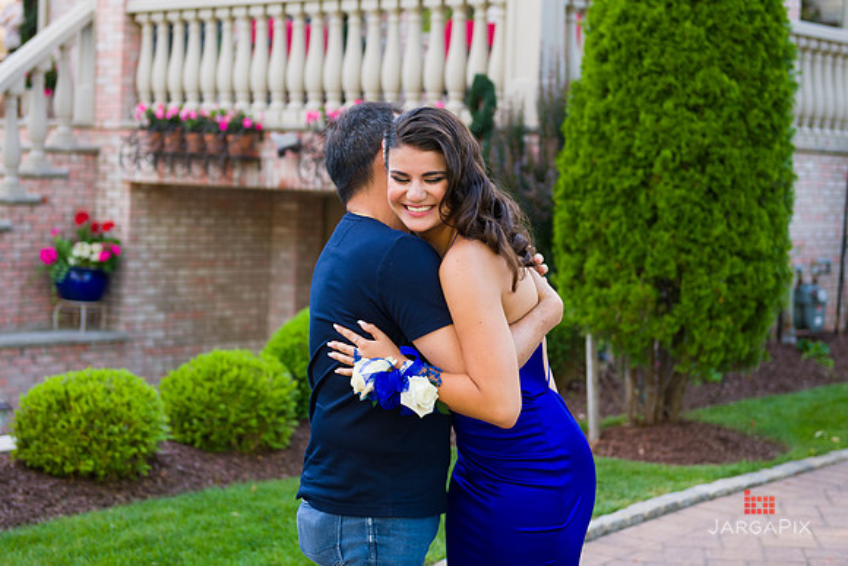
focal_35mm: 70
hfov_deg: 28.9
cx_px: 424
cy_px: 207
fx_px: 1644
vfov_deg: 19.5
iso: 200
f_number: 3.2
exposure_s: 1/160
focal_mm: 55
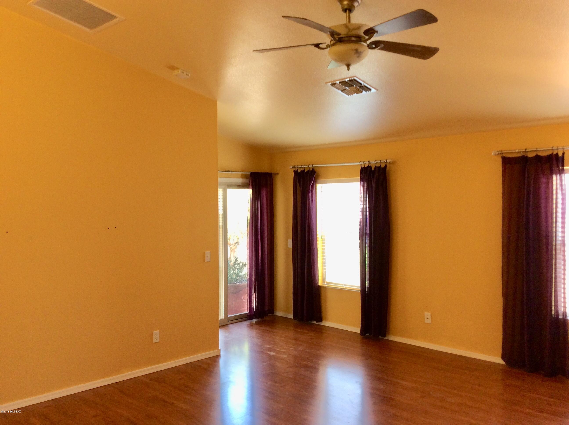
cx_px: 284
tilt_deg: -1.4
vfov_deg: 44.1
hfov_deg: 56.9
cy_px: 212
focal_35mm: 32
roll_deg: -2.0
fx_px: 525
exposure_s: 1/25
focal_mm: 3.3
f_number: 2.4
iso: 50
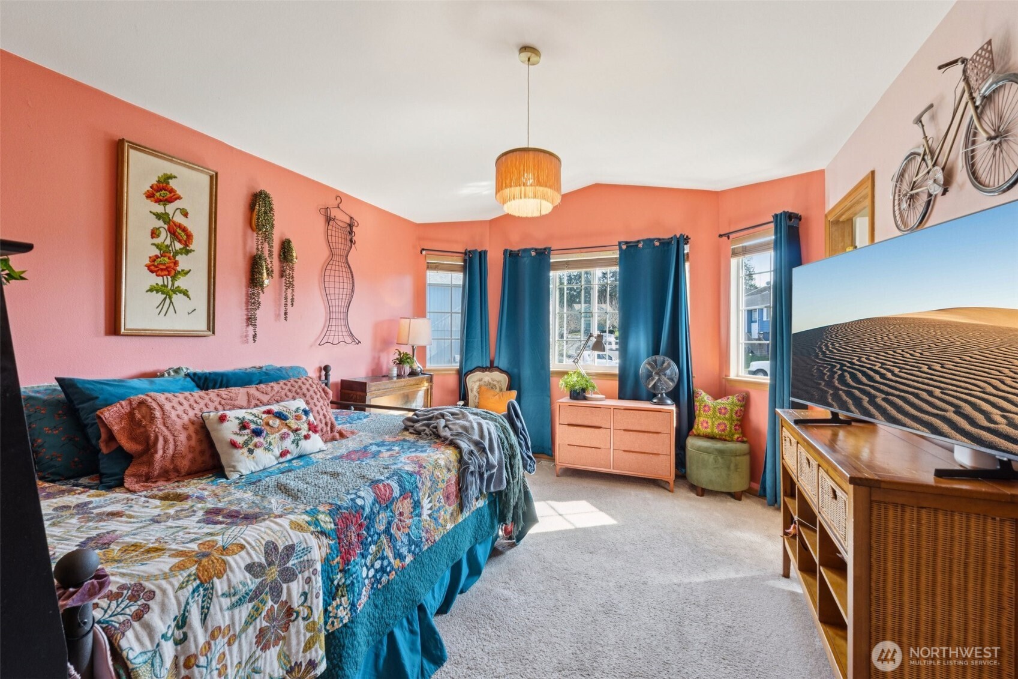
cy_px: 340
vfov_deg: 77.3
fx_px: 424
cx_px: 509
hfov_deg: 100.4
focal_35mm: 15
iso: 200
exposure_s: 1/6
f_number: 9
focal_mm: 10
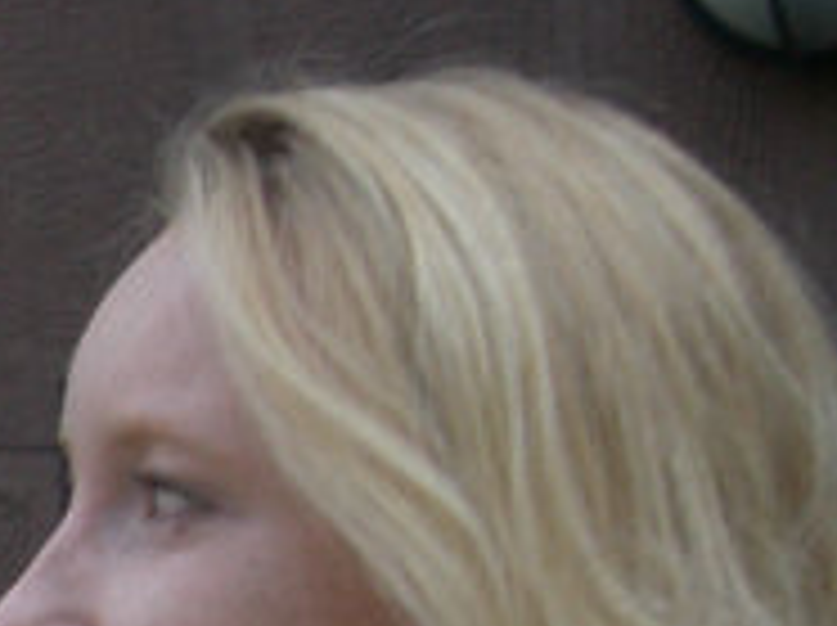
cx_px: -387
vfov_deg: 5.4
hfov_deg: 7.2
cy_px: 878
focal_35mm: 272
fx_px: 6568
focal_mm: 12.8
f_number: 4.1
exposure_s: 1/200
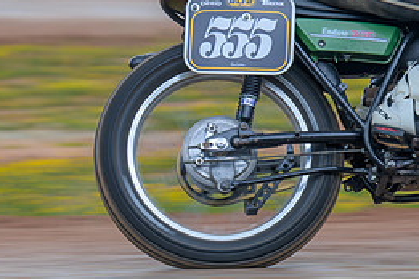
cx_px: 497
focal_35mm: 380
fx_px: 4422
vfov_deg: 3.6
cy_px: 19
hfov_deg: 5.4
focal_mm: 105
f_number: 5
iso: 100
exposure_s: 1/160
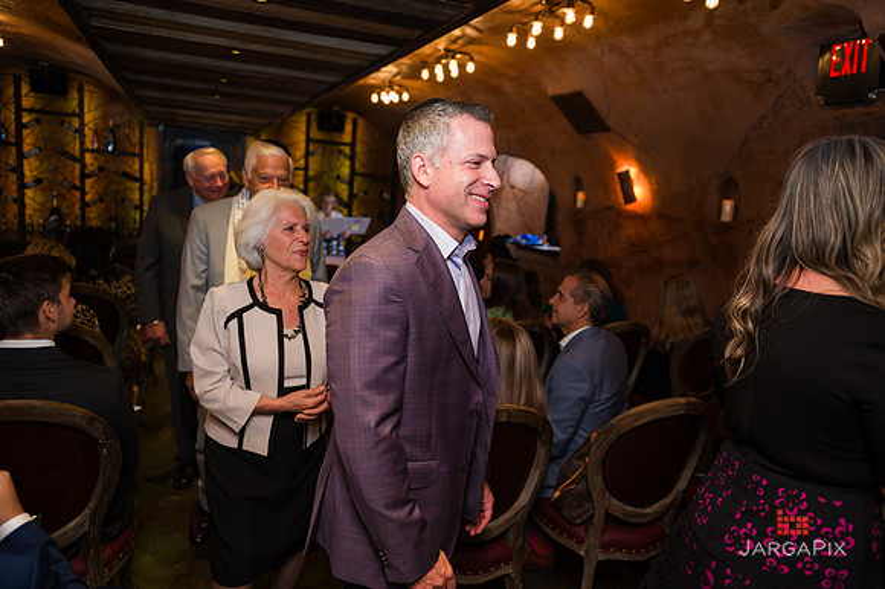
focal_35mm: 24
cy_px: 295
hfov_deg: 73.3
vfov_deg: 52.7
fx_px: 595
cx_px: 443
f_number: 3.2
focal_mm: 24
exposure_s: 1/200
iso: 1250
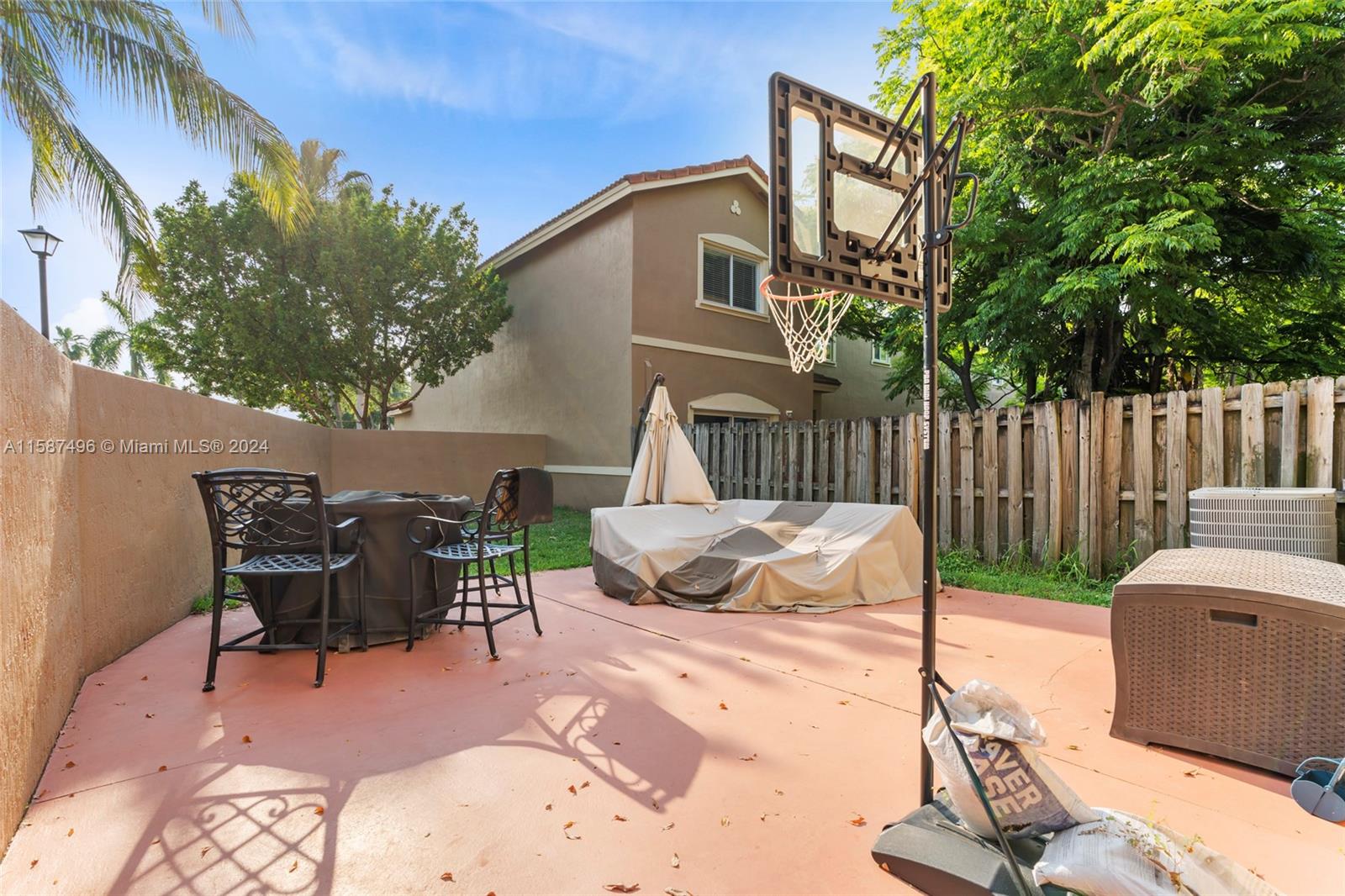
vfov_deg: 73.7
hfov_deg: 96.7
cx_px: 672
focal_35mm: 16
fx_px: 598
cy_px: 448
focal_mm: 16
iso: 250
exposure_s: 1/80
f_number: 9
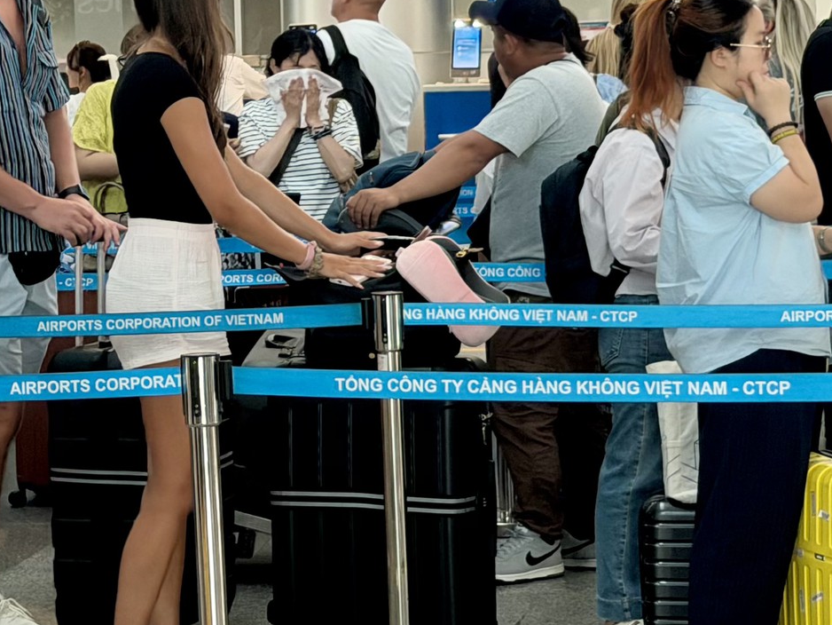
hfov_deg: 15.0
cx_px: 190
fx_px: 3149
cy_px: 173
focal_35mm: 131
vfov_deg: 11.3
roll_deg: +1.9
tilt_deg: -3.0
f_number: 1.78
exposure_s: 1/60
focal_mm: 6.76
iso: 200
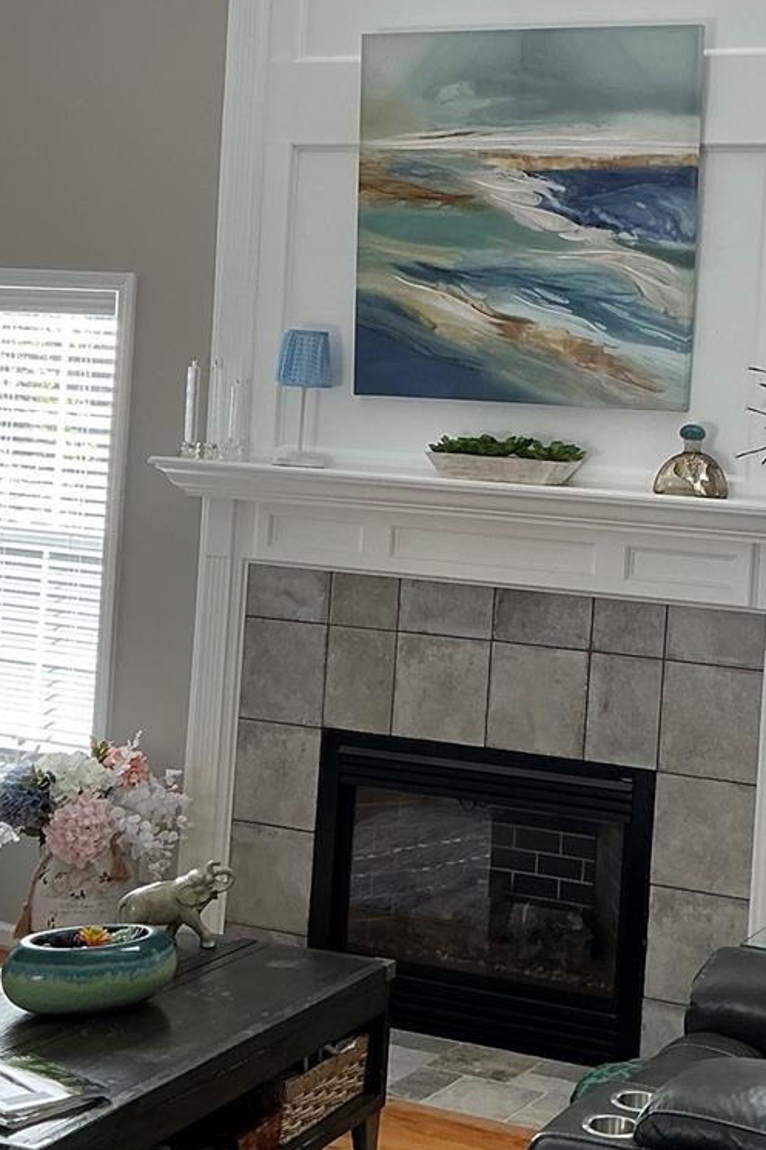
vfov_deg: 33.3
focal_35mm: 60
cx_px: 583
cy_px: 478
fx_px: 1916
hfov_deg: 22.4
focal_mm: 3
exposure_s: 1/120
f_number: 1.8
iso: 40
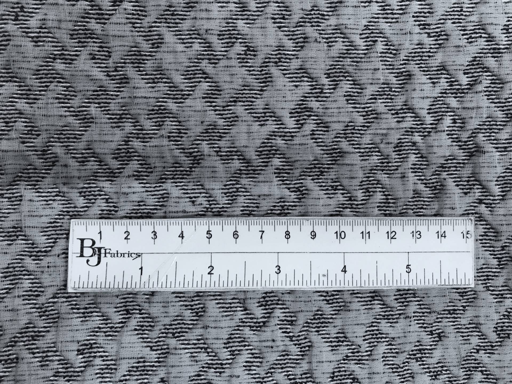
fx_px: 414
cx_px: 256
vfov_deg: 49.7
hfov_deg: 63.4
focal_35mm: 28
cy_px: 192
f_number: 1.8
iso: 40
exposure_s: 1/30
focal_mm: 3.99
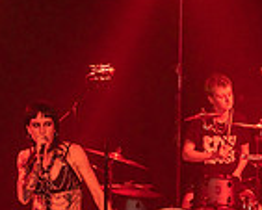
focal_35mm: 271
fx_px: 2103
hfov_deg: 7.1
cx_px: 149
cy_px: 319
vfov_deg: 5.7
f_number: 2.8
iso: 3200
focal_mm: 70
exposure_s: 1/320
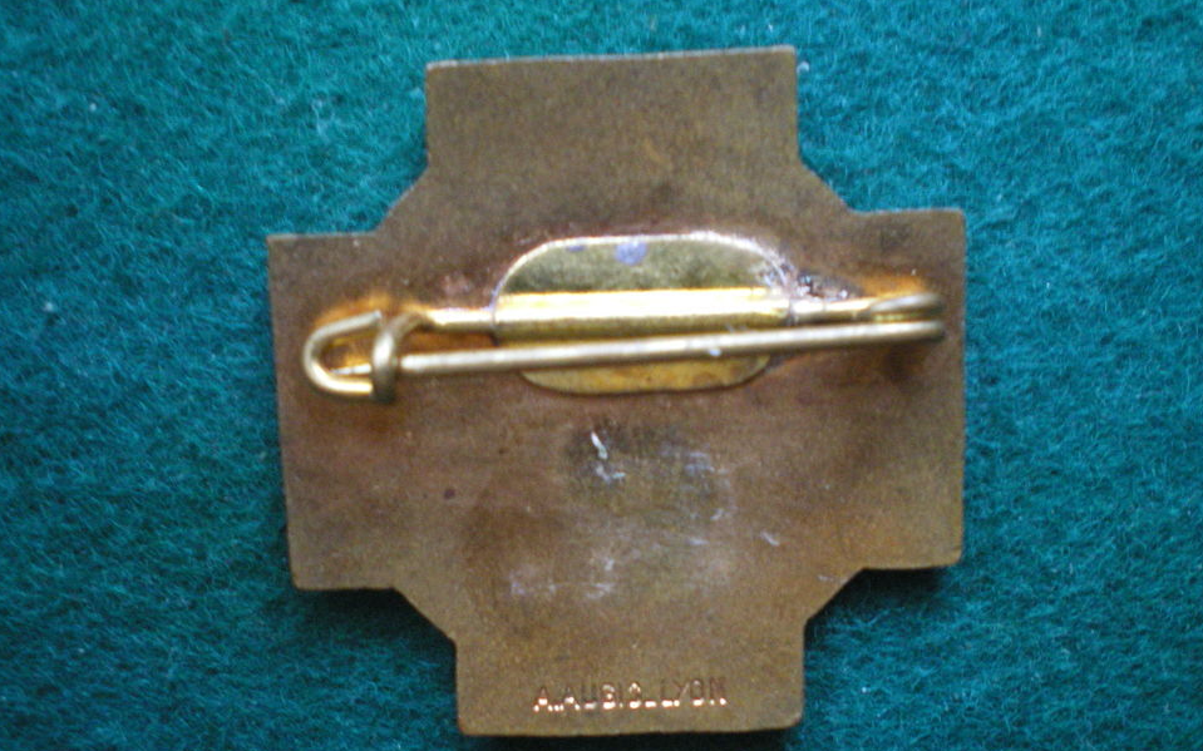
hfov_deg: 47.2
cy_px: 435
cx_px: 615
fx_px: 1377
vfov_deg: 30.5
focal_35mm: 42
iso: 400
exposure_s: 1/25
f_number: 3.1
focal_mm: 6.3
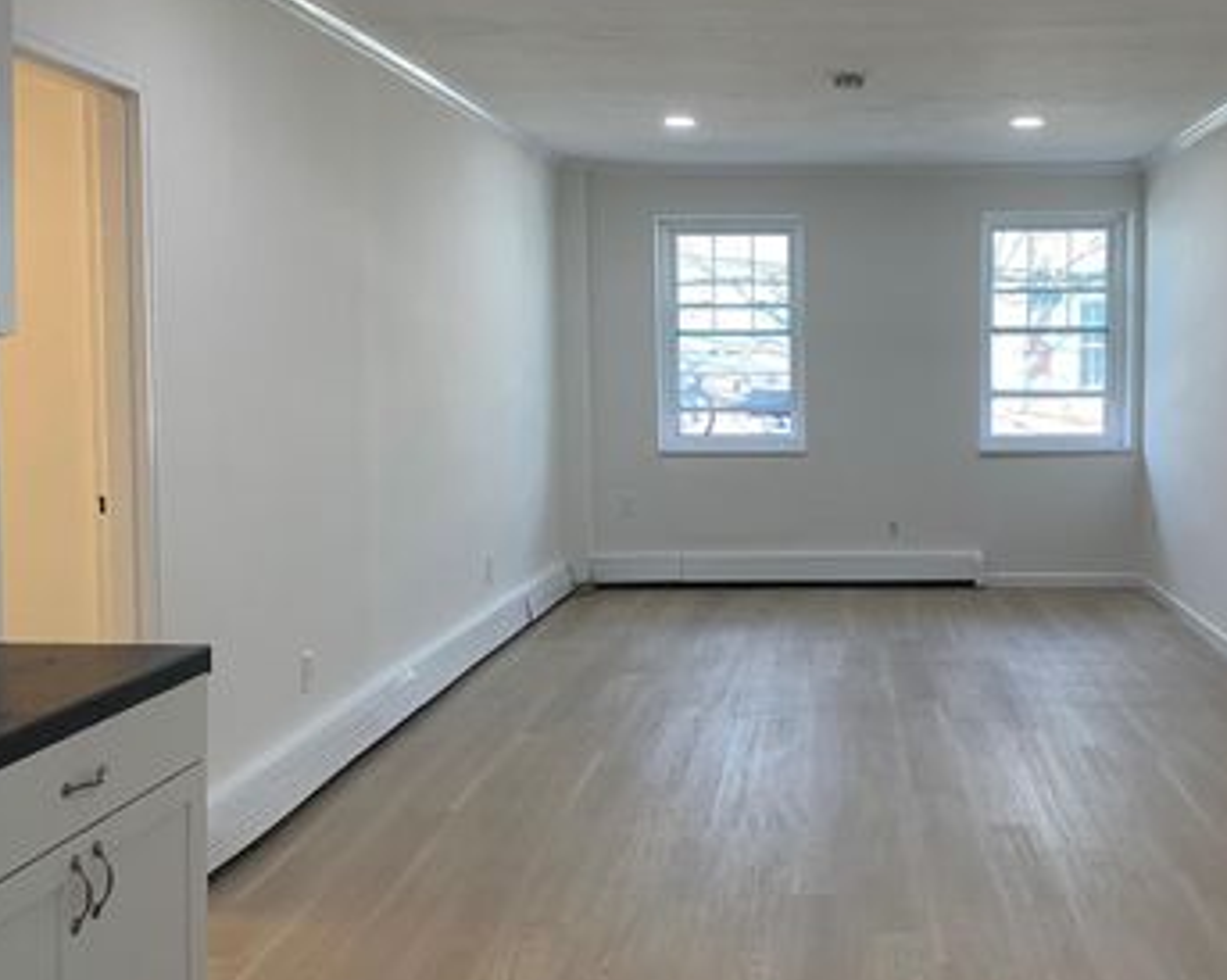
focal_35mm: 37
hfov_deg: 48.3
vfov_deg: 40.1
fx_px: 1343
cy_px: 449
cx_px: 816
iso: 80
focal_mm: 4.25
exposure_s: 1/120
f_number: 1.8
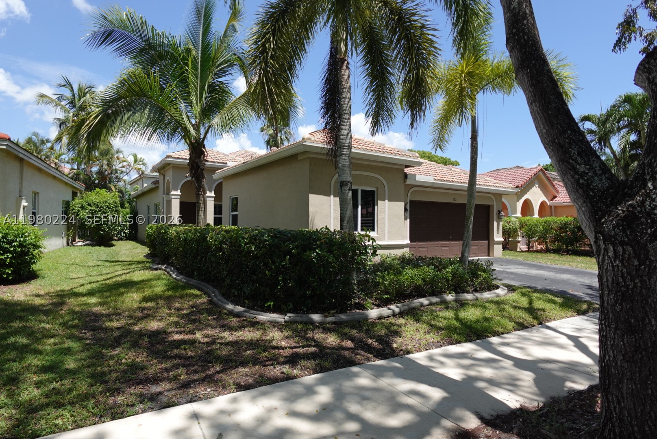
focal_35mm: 20
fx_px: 365
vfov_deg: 62.0
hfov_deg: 83.9
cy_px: 220
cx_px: 328
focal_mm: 7.6
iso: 125
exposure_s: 1/2500
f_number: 2
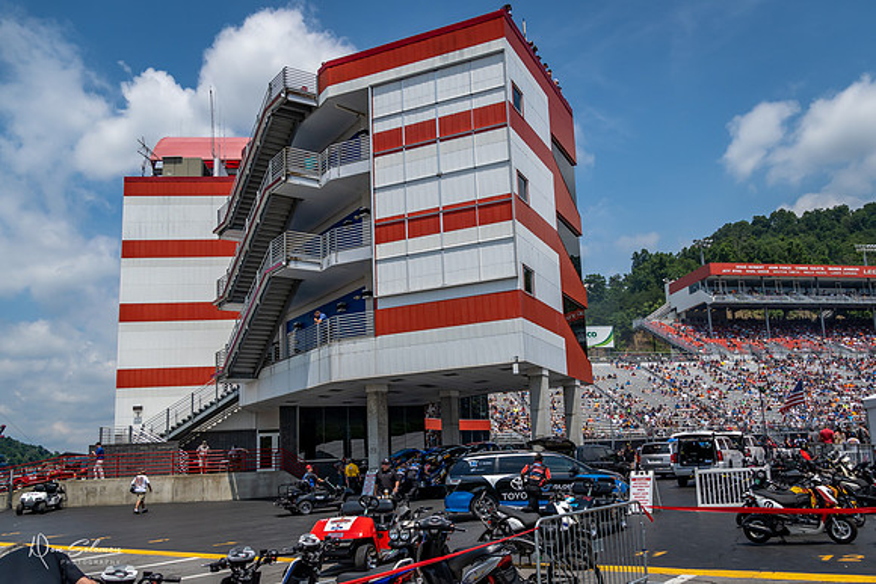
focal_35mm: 31
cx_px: 486
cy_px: 331
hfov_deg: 60.5
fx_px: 749
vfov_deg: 42.5
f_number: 5.6
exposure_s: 1/1250
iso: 100
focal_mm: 18
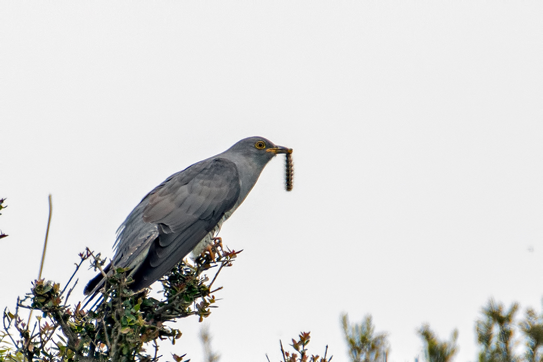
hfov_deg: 3.4
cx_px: 272
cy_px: 181
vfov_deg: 2.3
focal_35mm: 600
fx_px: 9049
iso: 400
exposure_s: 1/640
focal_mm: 600
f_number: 8
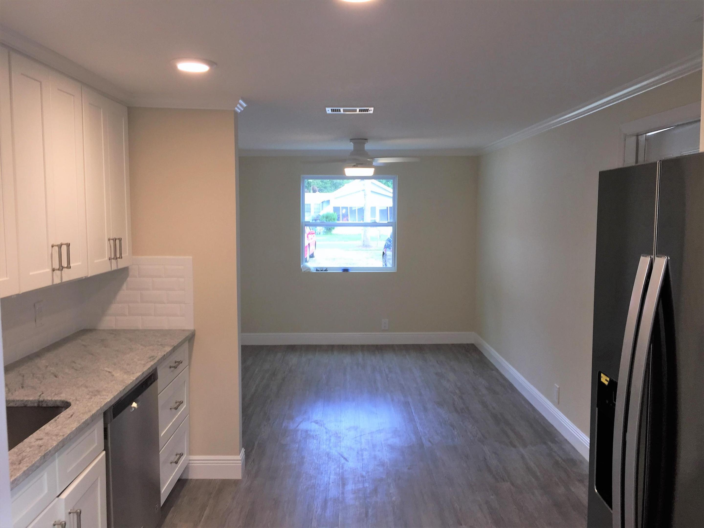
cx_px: 352
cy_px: 264
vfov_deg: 48.2
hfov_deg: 61.7
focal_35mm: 29
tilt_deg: -4.9
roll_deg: -0.4
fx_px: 590
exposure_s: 1/30
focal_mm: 4.15
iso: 32
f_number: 2.2
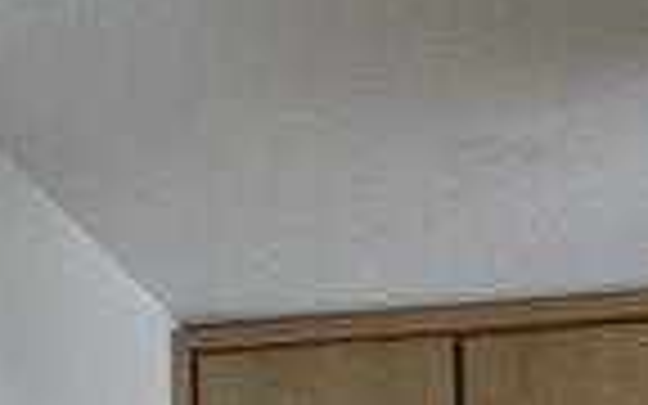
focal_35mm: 96
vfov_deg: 9.0
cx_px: 1089
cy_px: 1426
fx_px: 1695
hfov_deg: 18.1
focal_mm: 1.74
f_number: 2.2
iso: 100
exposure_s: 1/40
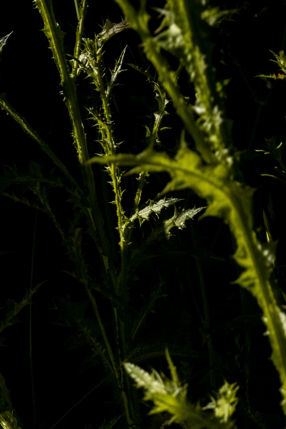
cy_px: 454
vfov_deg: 11.5
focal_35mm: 176
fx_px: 2097
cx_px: -21
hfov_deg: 7.8
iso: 1250
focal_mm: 45
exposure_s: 1/1600
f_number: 7.1
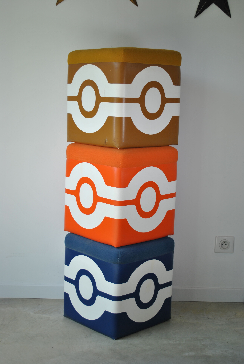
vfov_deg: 37.8
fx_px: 532
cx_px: 122
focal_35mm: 52
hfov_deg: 25.8
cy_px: 182
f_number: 5
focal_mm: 35
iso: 100
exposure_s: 1/125
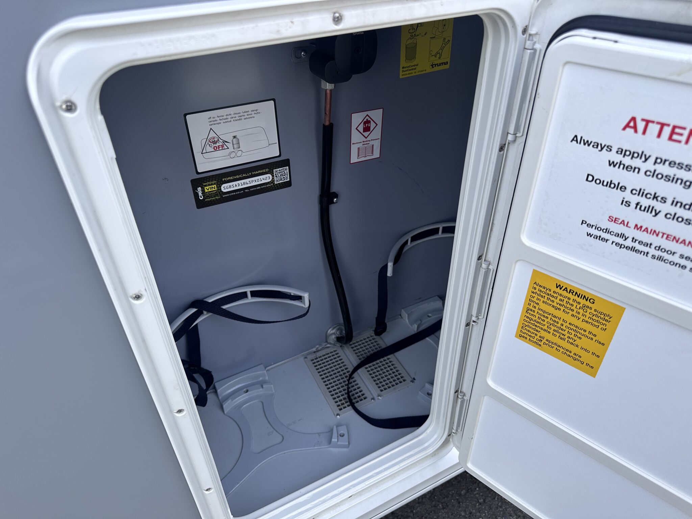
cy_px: 260
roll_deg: +0.2
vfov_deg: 56.8
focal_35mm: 24
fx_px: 480
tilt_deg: -36.1
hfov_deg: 71.6
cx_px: 346
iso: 80
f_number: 1.78
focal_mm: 6.86
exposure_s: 1/989
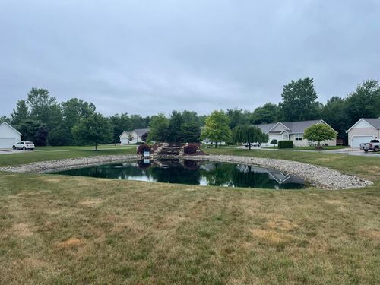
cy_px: 142
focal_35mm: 26
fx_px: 285
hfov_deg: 67.3
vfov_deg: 53.1
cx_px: 190
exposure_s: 1/785
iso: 32
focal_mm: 4.2
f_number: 1.6
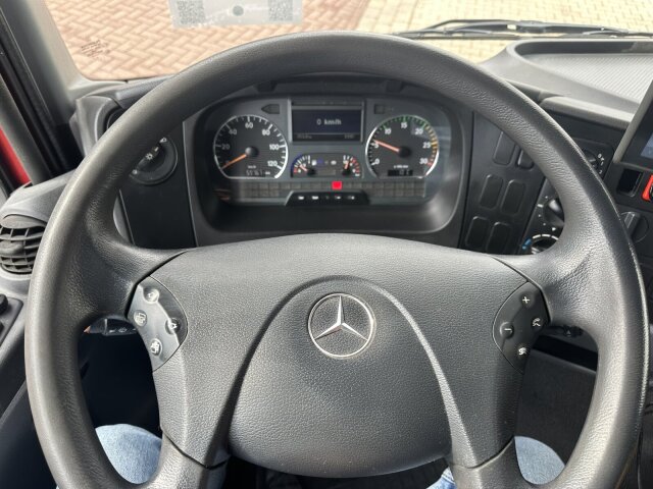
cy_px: 244
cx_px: 326
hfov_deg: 71.6
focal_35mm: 24
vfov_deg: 56.8
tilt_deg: -47.3
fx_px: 453
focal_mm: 6.86
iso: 64
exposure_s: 1/121
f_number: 1.78
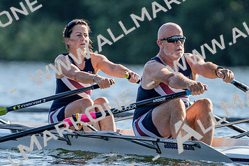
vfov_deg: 1.5
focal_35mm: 908
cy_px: 88
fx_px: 6280
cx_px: 115
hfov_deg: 2.3
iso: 400
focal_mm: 559
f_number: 6.3
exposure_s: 1/1600
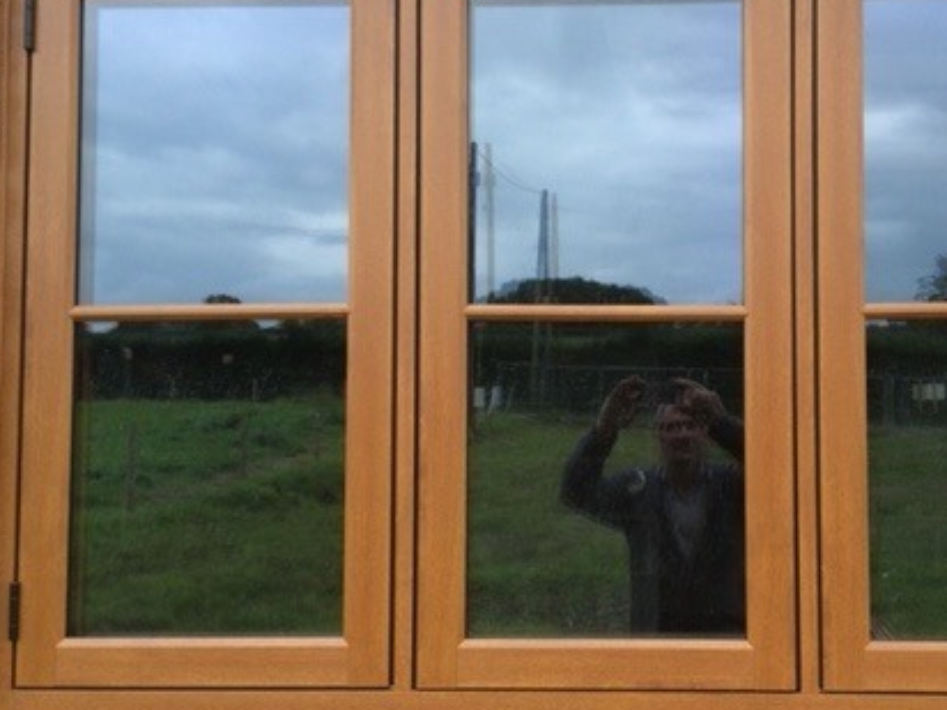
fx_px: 1231
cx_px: 632
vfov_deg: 32.2
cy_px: 338
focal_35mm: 45
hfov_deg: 41.5
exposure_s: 1/120
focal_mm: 4.15
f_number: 2.2
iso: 64
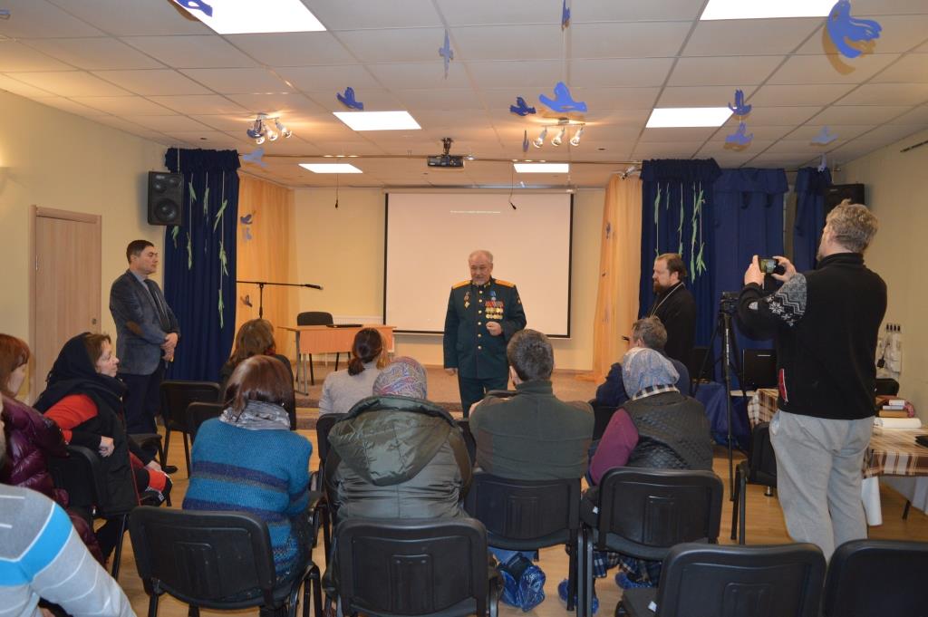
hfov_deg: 67.4
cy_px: 308
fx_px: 695
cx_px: 464
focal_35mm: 27
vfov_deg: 47.9
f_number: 3.5
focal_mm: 18
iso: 900
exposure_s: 1/60
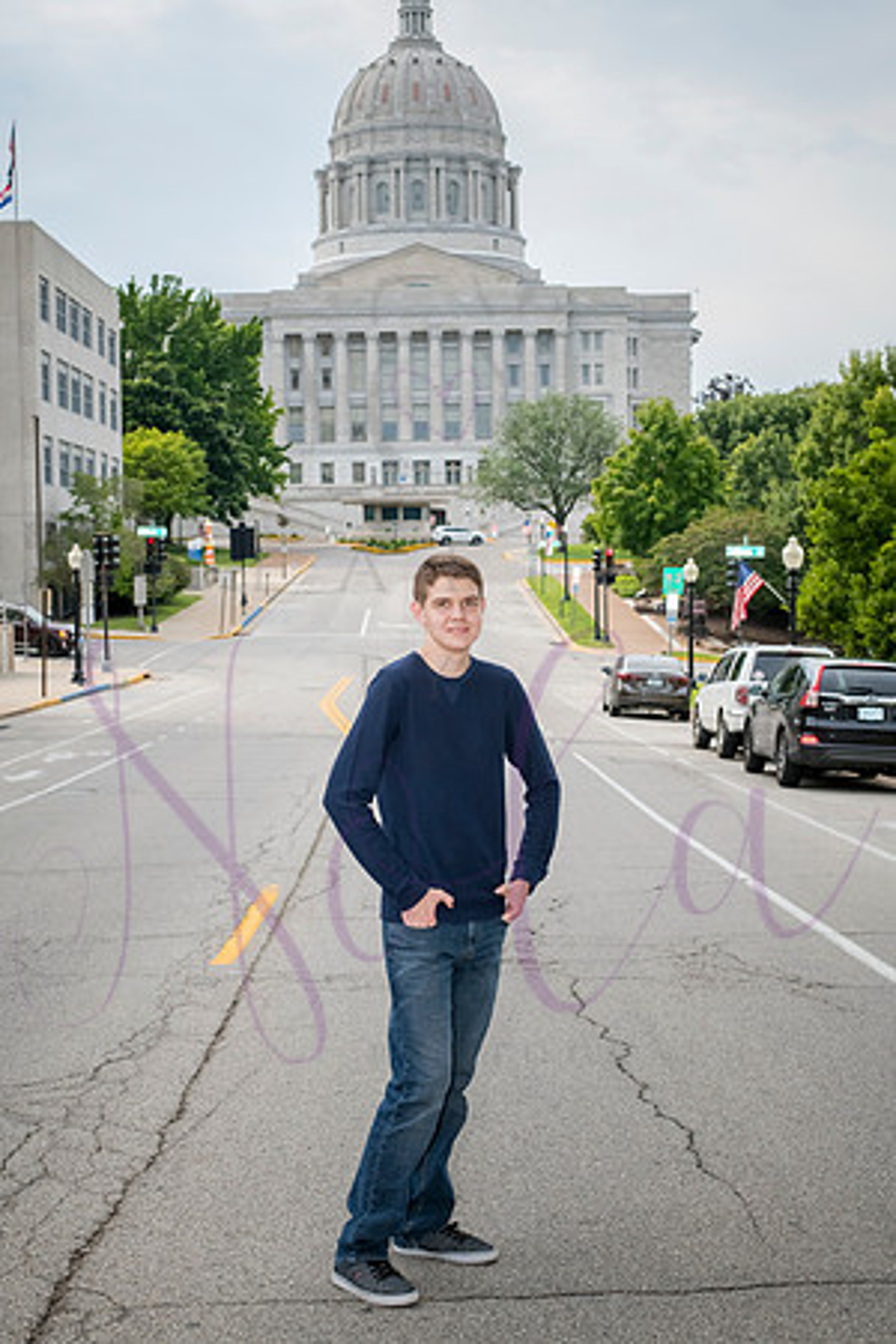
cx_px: 448
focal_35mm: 50
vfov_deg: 39.6
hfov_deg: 27.0
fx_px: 1867
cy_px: 672
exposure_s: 1/800
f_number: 9
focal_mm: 50
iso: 640
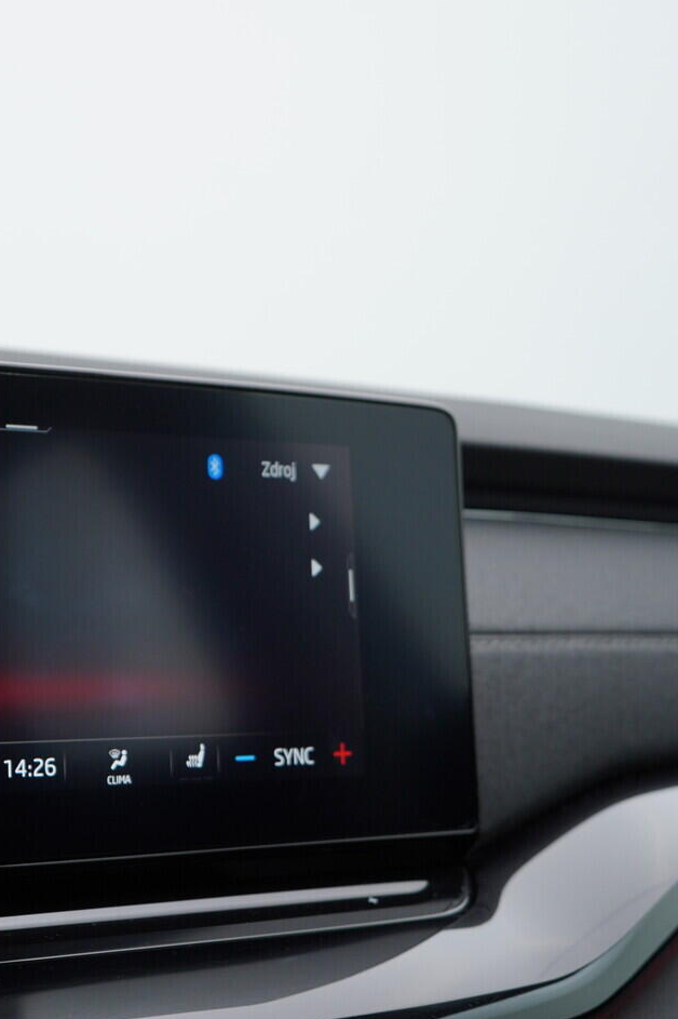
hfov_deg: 23.8
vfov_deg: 36.3
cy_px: 512
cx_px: 39
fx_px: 1555
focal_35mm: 55
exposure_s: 1/60
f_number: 3.5
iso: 125
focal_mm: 24
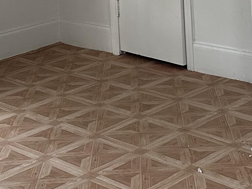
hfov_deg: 20.8
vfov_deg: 14.6
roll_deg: +3.0
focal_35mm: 94
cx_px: 157
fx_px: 684
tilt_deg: -2.8
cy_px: -96
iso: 250
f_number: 1.78
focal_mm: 6.86
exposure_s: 1/91
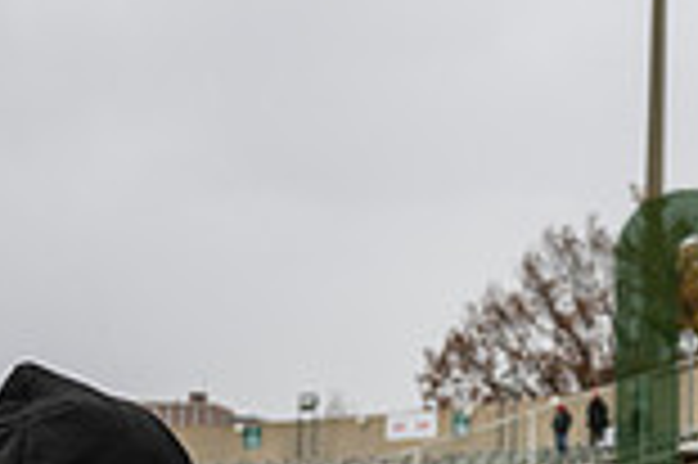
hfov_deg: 20.3
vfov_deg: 15.0
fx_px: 1743
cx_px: 955
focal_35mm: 90
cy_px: 403
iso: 160
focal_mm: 24
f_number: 2.8
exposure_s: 1/500
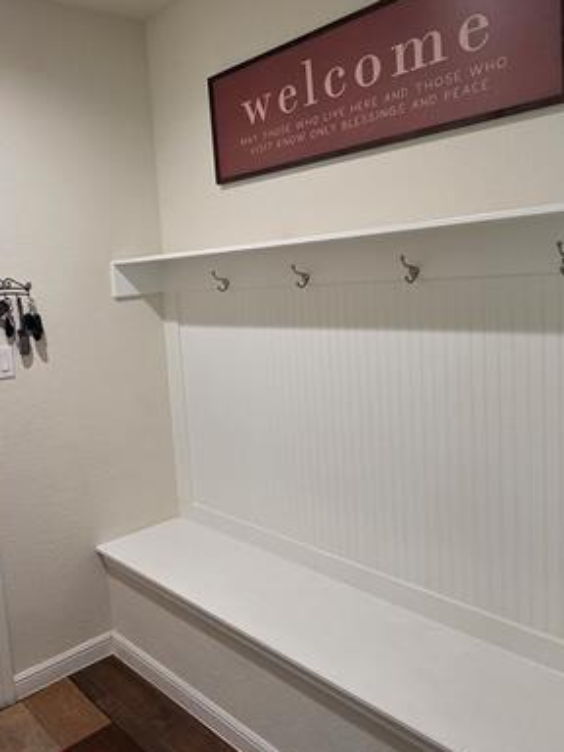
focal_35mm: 26
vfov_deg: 67.1
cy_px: 339
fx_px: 565
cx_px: 141
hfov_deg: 50.8
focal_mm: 2.2
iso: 400
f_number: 2.2
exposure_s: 1/60
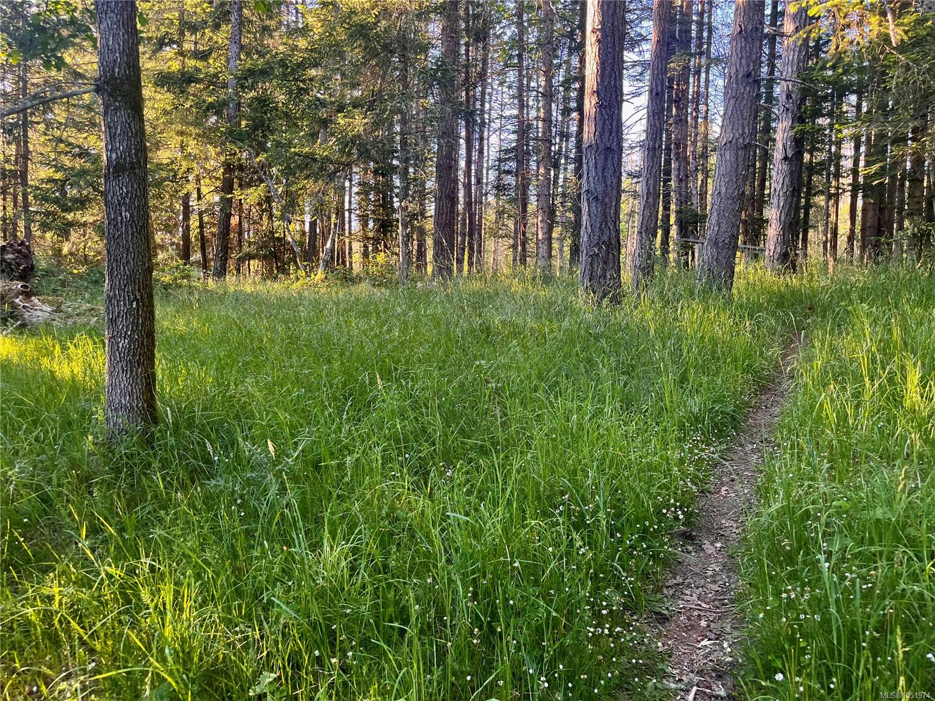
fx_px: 702
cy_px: 350
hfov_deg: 67.3
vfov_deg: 53.1
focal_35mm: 26
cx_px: 468
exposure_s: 1/121
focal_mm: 5.1
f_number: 1.6
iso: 100
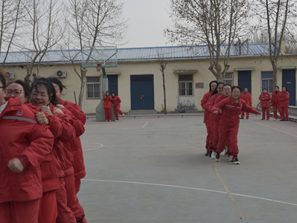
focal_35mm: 65
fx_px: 558
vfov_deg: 22.6
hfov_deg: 29.7
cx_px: 122
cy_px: 126
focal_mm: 45
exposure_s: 1/320
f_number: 9
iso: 250
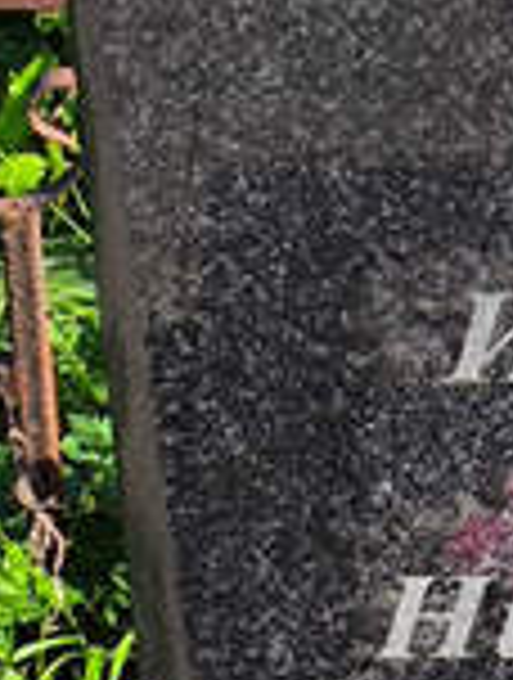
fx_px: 5195
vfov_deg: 7.5
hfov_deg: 5.6
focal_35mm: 264
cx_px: 488
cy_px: 477
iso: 50
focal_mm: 4.71
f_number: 1.7
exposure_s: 1/550
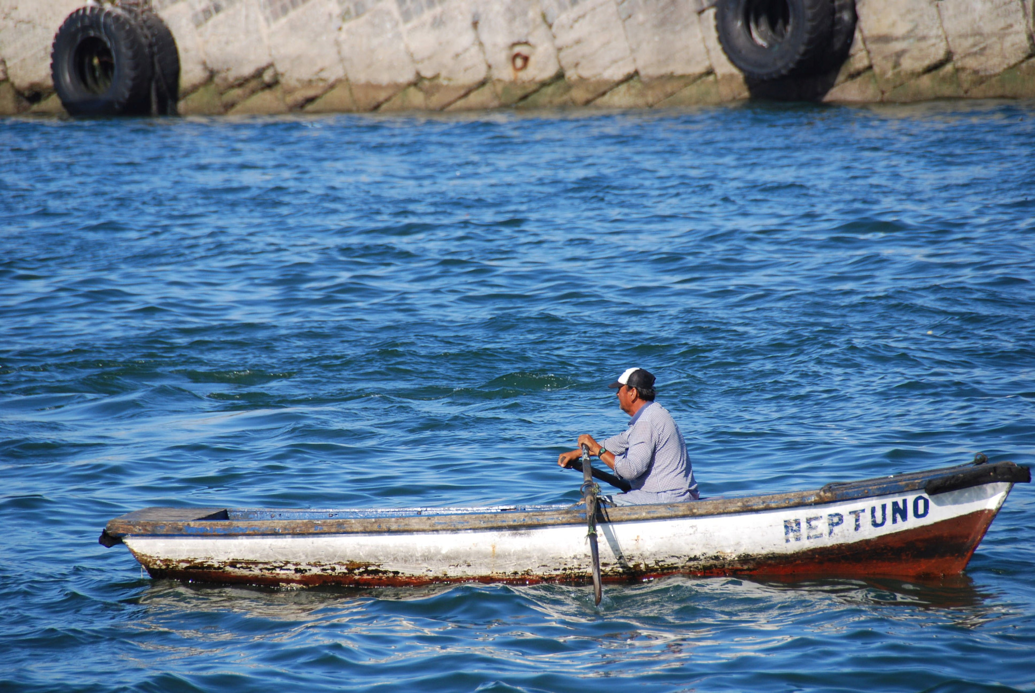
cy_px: 346
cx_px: 518
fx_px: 8635
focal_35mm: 300
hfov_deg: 6.9
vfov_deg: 4.6
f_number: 5.6
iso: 200
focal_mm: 200
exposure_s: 1/800
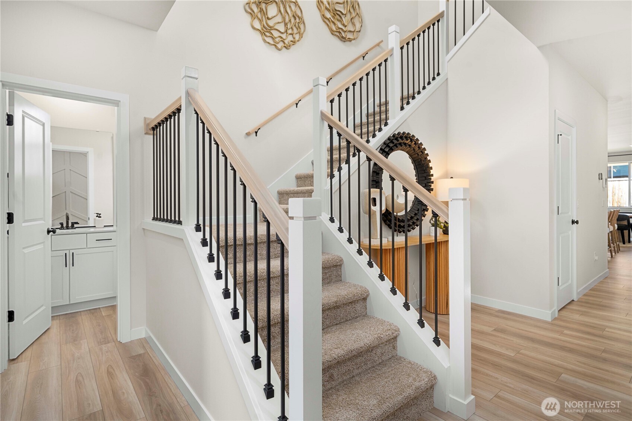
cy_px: 210
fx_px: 298
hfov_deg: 93.3
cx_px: 316
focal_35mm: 17
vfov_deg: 70.4
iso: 3200
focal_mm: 17
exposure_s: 1/30
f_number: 8
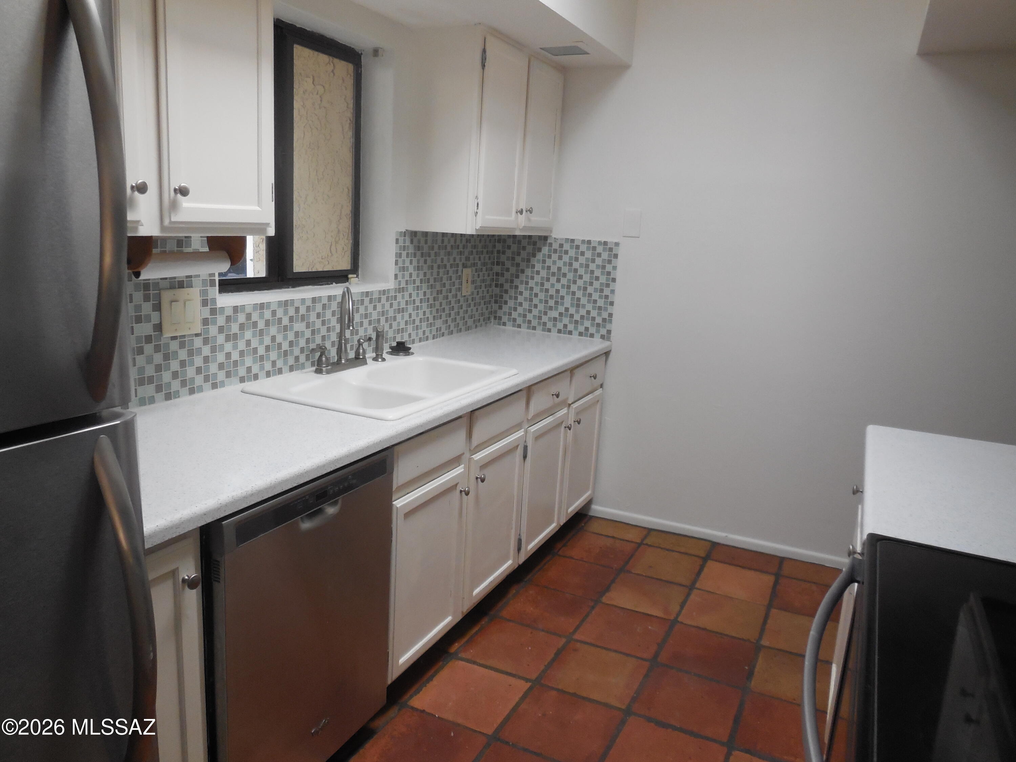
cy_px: 381
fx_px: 734
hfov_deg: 69.4
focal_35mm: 25
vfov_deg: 54.9
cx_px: 508
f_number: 3.1
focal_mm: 4.5
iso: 320
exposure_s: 1/250
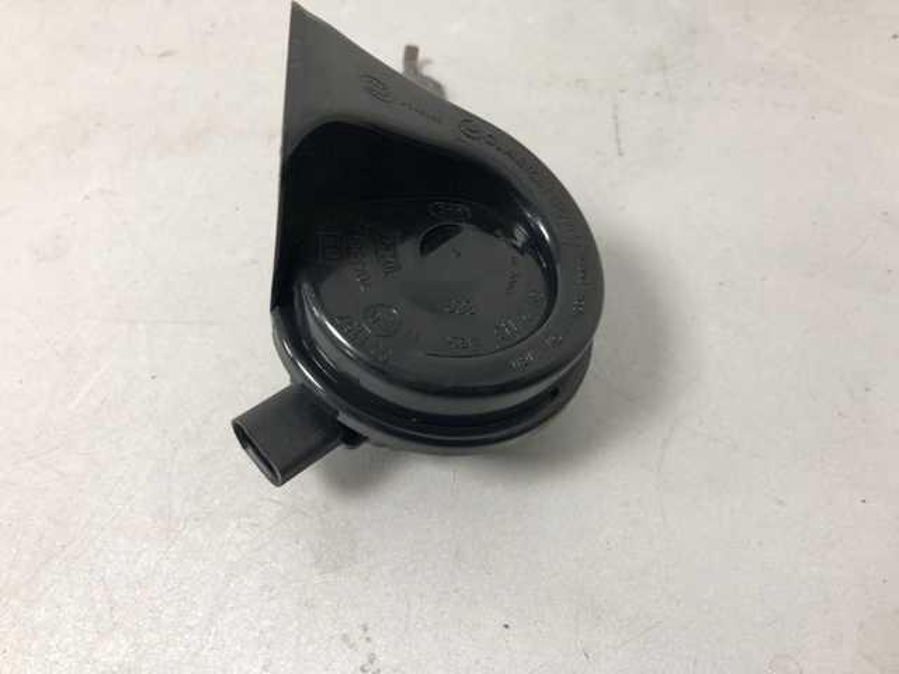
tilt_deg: -60.1
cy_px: 337
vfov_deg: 49.7
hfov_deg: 63.4
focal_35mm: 28
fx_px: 727
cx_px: 450
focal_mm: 4
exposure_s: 1/17
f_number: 1.8
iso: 40
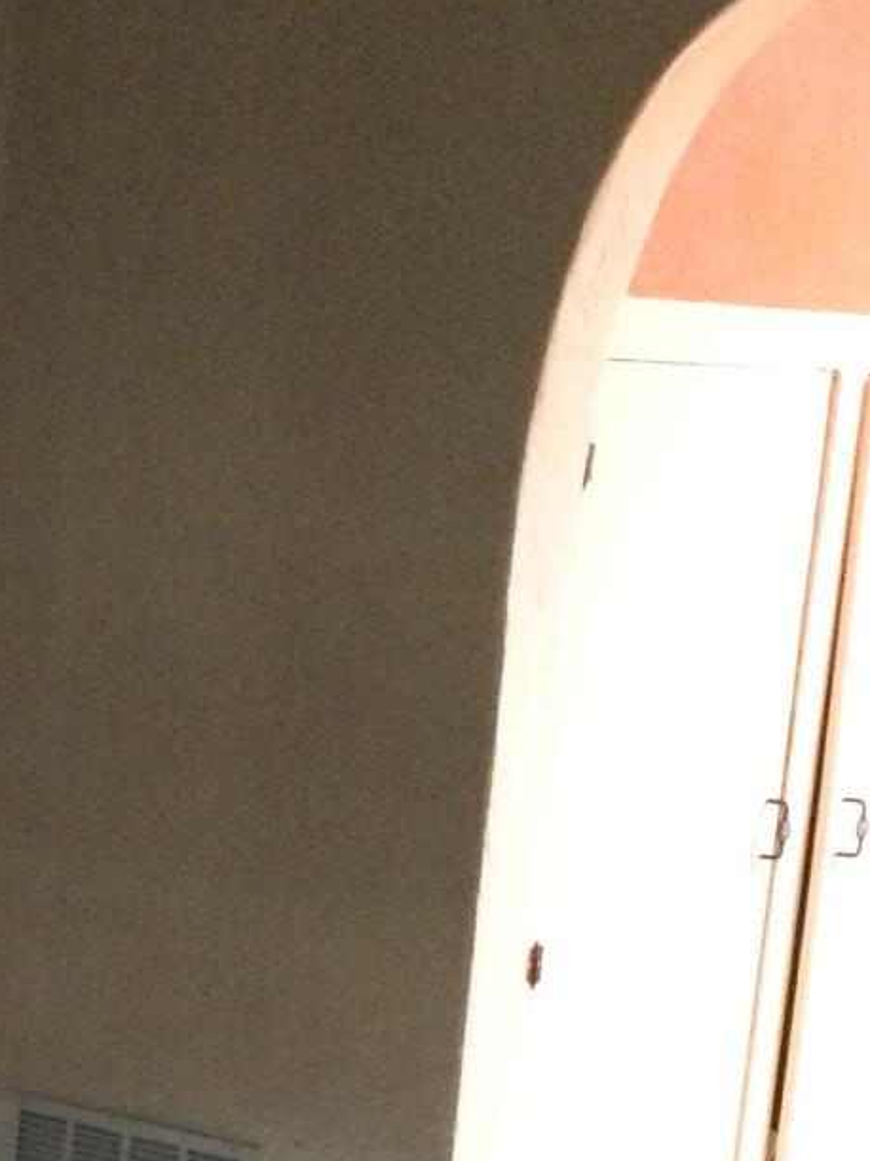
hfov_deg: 14.7
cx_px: -348
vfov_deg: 19.7
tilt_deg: -14.6
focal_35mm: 95
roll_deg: -0.8
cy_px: 1288
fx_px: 3185
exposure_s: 1/30
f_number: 2.2
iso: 200
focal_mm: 4.15
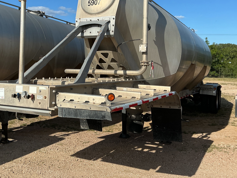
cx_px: 94
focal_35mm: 42
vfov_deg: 34.0
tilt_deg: +3.3
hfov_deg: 44.5
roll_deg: -0.4
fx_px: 288
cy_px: 58
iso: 25
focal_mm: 3
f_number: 1.8
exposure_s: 1/1848
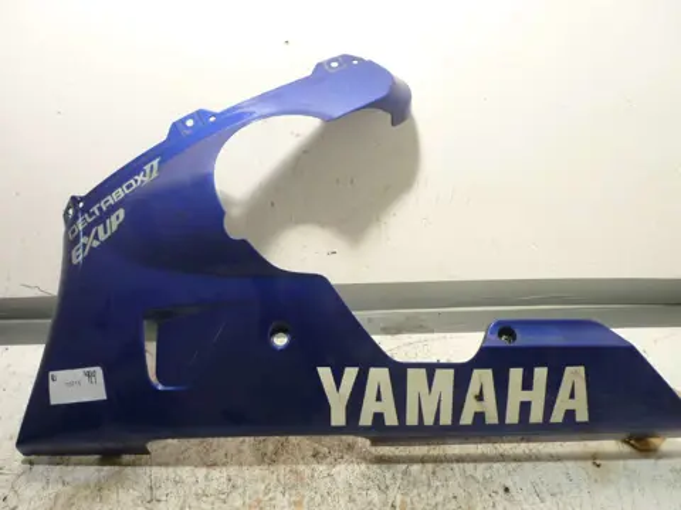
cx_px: 340
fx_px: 649
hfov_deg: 55.4
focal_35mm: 33
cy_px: 255
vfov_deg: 42.9
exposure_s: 1/30
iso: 125
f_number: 2.8
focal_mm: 5.5
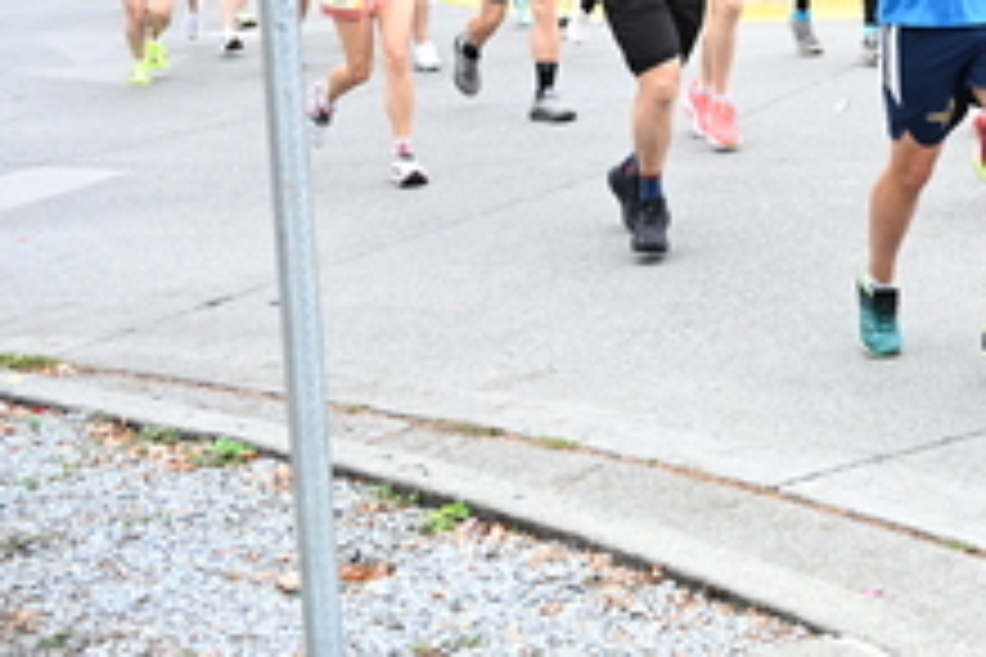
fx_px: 2273
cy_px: -146
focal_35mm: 83
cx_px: 1198
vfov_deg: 15.8
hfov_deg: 22.5
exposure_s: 1/640
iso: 2000
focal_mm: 33
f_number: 4
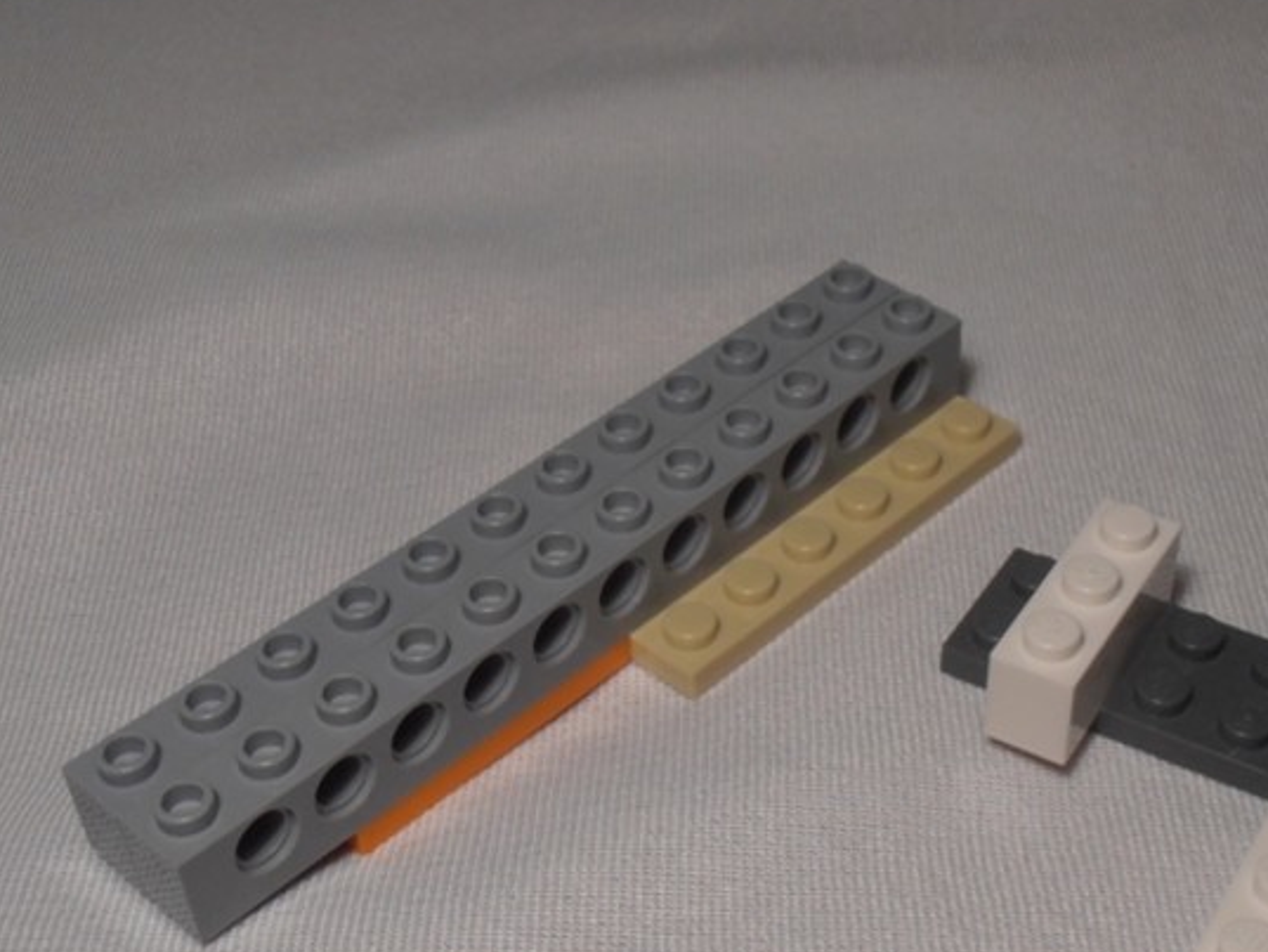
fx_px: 2272
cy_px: 648
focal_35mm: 62
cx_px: 791
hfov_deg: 31.1
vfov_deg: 23.5
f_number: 3.9
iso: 80
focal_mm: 6.61
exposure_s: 1/60
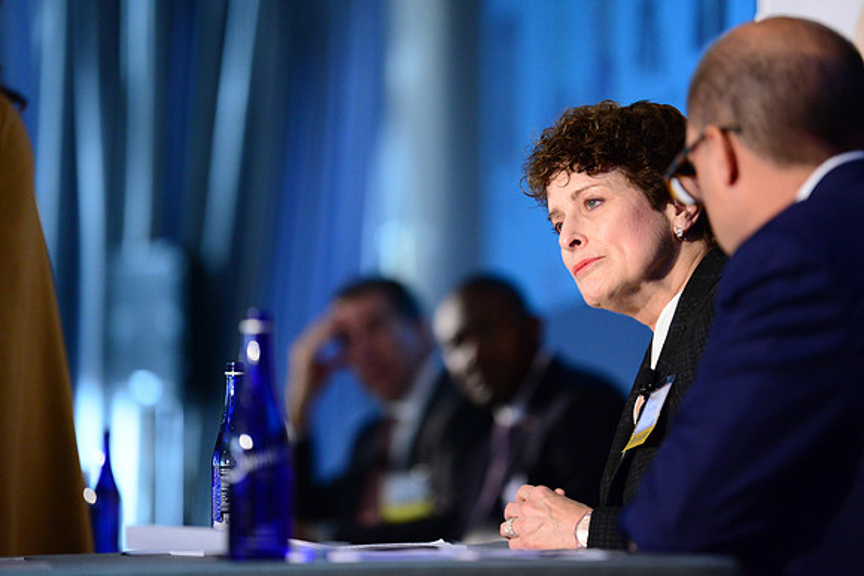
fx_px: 4801
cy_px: 288
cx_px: 432
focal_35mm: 200
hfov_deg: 10.3
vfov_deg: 6.9
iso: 4000
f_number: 2.8
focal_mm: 200
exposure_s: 1/320
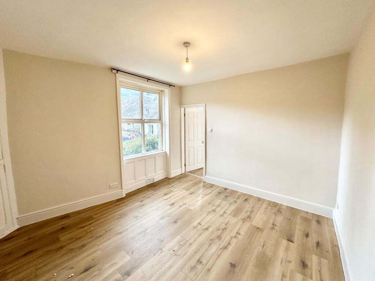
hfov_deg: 102.1
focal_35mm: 14
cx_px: 188
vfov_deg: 85.7
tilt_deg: -6.6
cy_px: 140
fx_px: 152
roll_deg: +0.8
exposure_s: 1/100
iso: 200
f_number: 2.2
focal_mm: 2.22
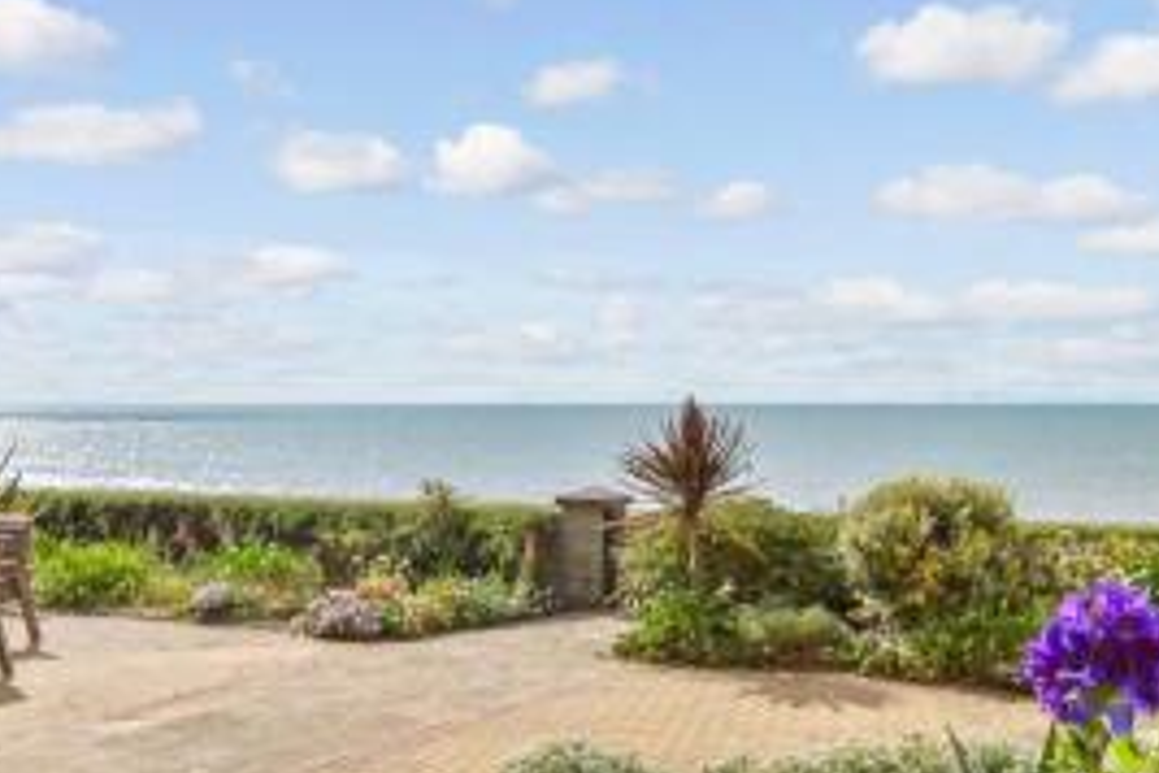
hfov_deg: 40.8
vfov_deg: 28.0
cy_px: 436
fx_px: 1545
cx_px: 718
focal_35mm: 48
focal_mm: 18
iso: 160
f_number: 6.3
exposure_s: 1/640
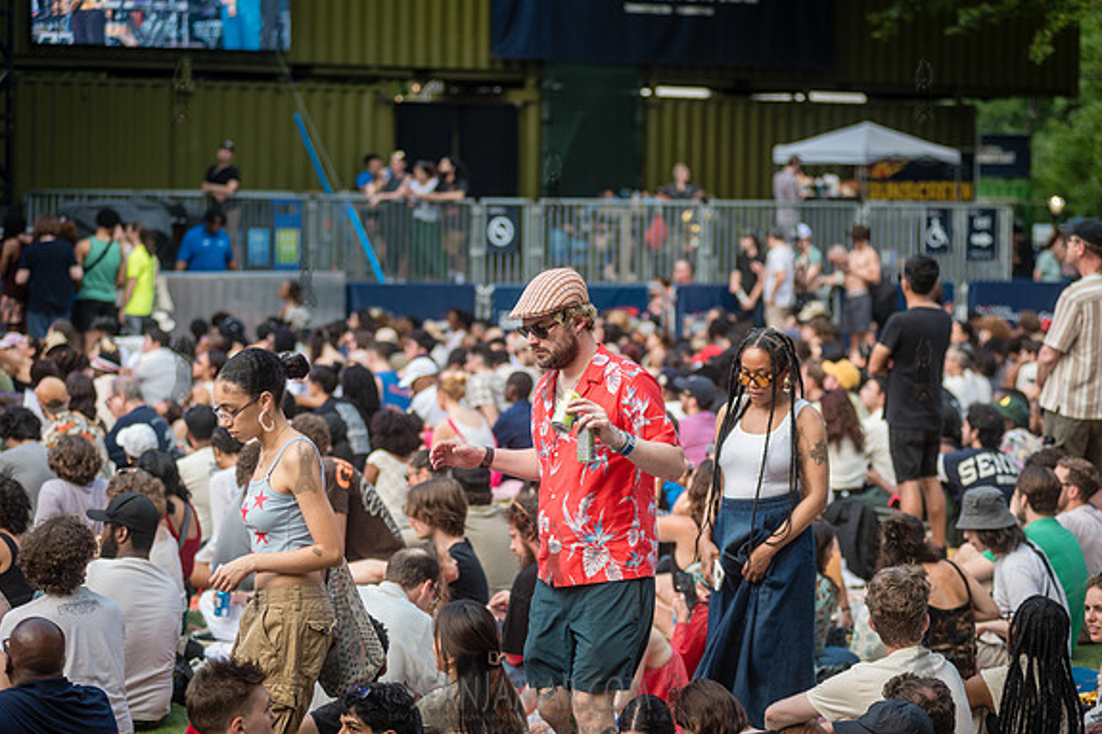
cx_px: 552
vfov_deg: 12.9
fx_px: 3244
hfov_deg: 19.3
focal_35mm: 106
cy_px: 367
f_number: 3.2
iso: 400
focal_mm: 105
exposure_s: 1/800
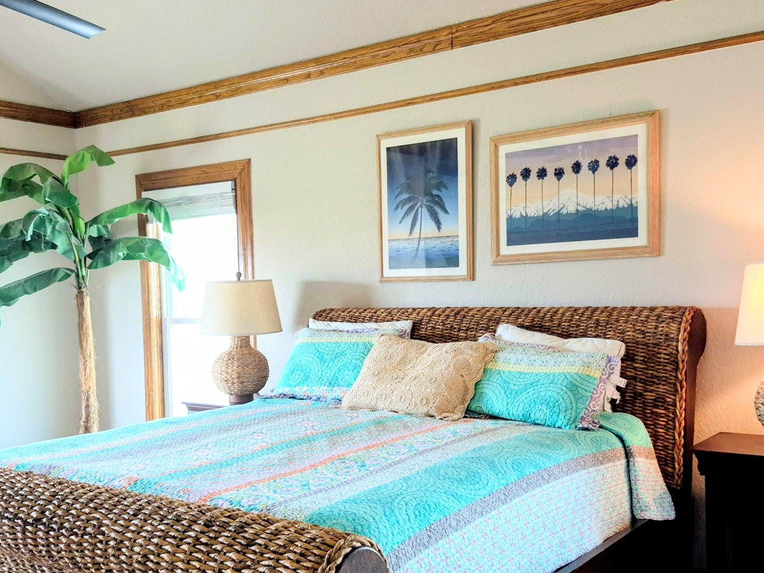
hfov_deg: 50.1
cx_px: 368
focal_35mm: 37
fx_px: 816
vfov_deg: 38.4
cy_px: 356
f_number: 1.8
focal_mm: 5.4
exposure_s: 1/60
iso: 160
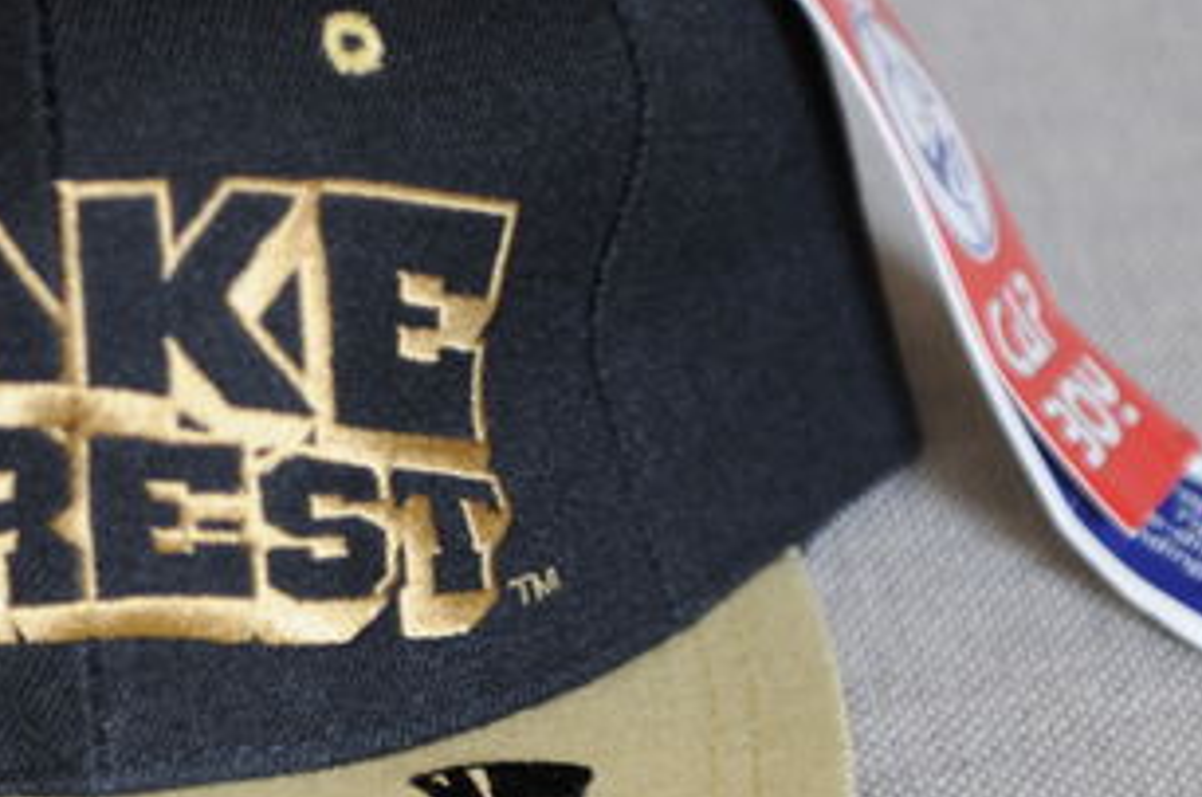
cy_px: 471
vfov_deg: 7.5
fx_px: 6100
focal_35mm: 183
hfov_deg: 11.2
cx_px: 145
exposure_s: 1/8
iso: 200
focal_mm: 70
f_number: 2.8
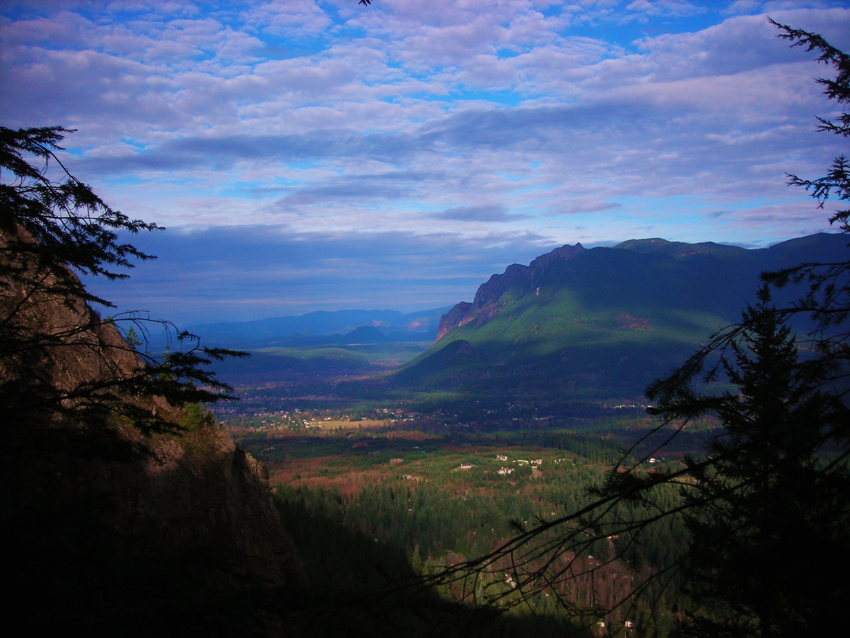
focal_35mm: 38
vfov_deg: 37.7
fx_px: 933
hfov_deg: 49.0
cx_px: 425
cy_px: 319
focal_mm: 6.3
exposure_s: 1/231
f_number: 6.4
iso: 50
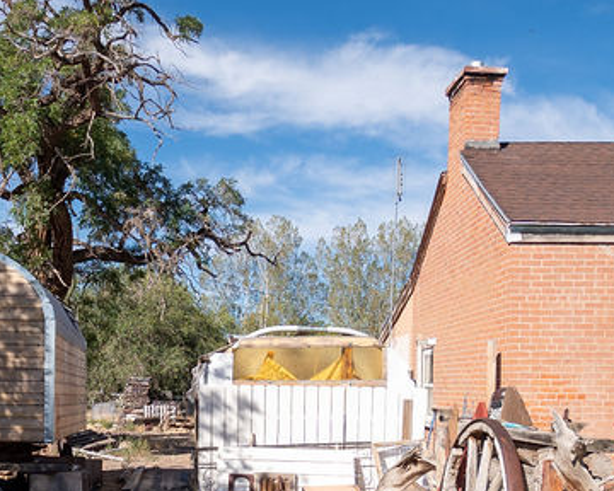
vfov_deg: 35.7
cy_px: 415
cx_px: 215
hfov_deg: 45.2
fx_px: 727
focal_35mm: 40
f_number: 4
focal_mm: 10
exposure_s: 1/1250
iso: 100
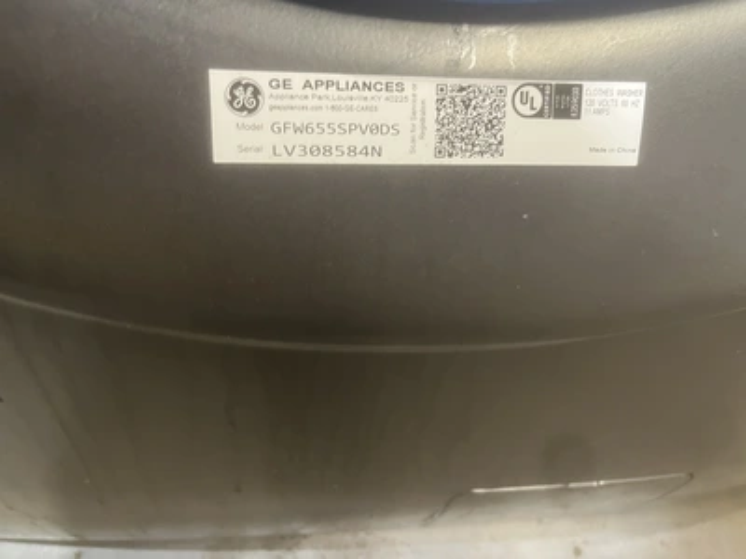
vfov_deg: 53.1
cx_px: 373
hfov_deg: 67.3
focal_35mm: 26
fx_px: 560
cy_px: 280
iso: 400
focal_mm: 5.1
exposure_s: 1/60
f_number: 1.6
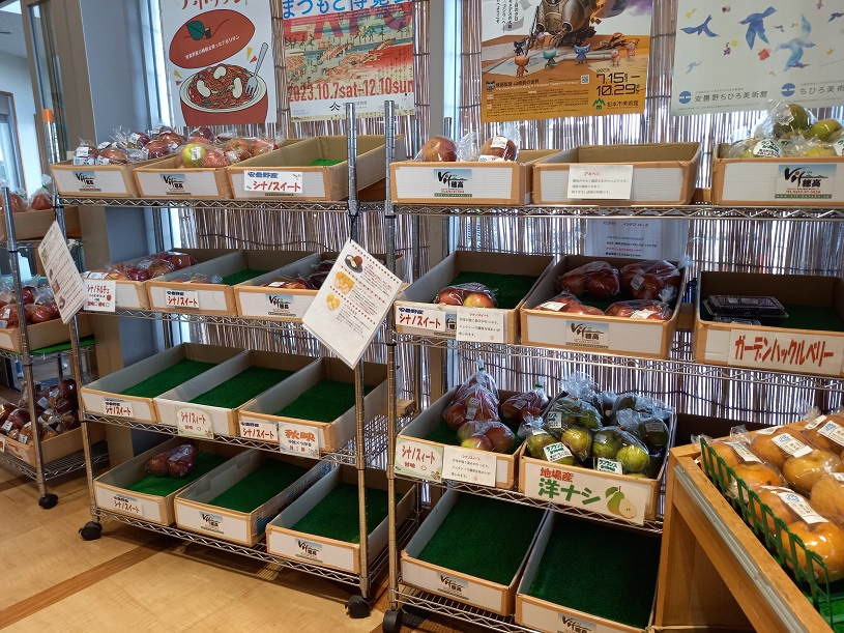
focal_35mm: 25
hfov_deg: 69.4
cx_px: 422
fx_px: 609
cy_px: 316
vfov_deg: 54.9
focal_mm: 4.65
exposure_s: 1/60
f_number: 1.8
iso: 200
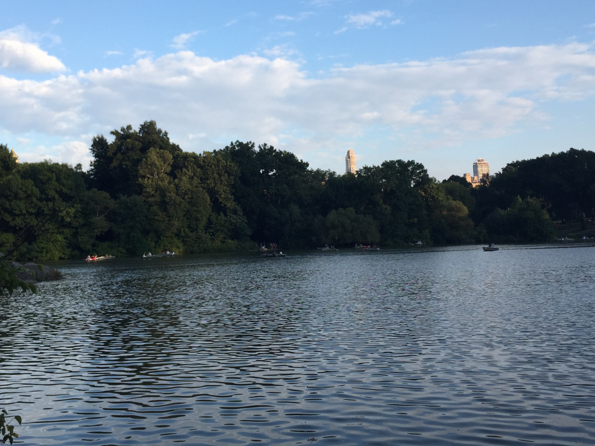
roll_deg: +1.1
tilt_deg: +5.9
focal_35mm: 39
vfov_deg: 36.5
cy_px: 160
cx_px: 298
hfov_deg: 47.9
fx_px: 670
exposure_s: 1/670
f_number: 2.2
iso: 32
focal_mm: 4.15
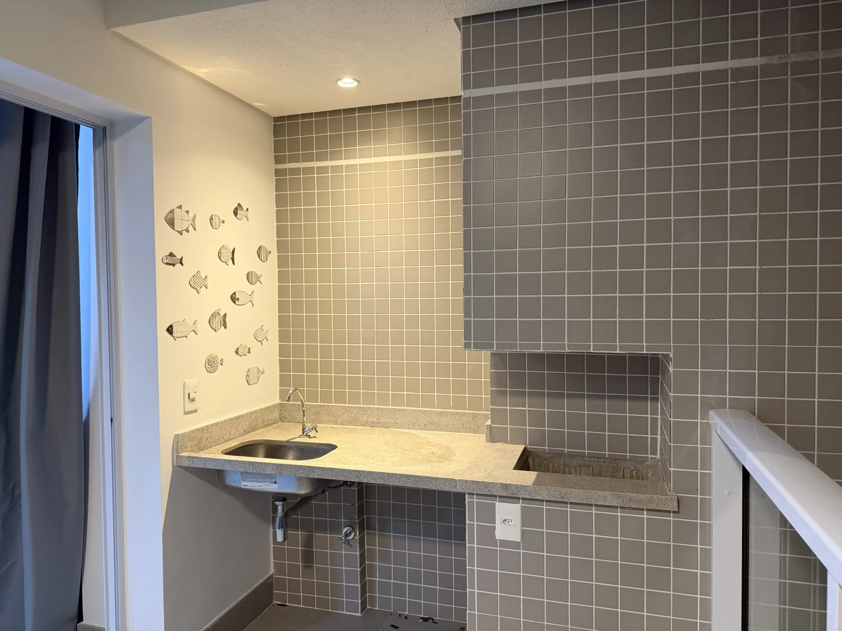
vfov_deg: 56.8
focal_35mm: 24
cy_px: 316
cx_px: 421
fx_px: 584
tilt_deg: -1.7
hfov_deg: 71.6
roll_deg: +1.1
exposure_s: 1/60
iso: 250
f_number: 1.78
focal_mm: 6.76
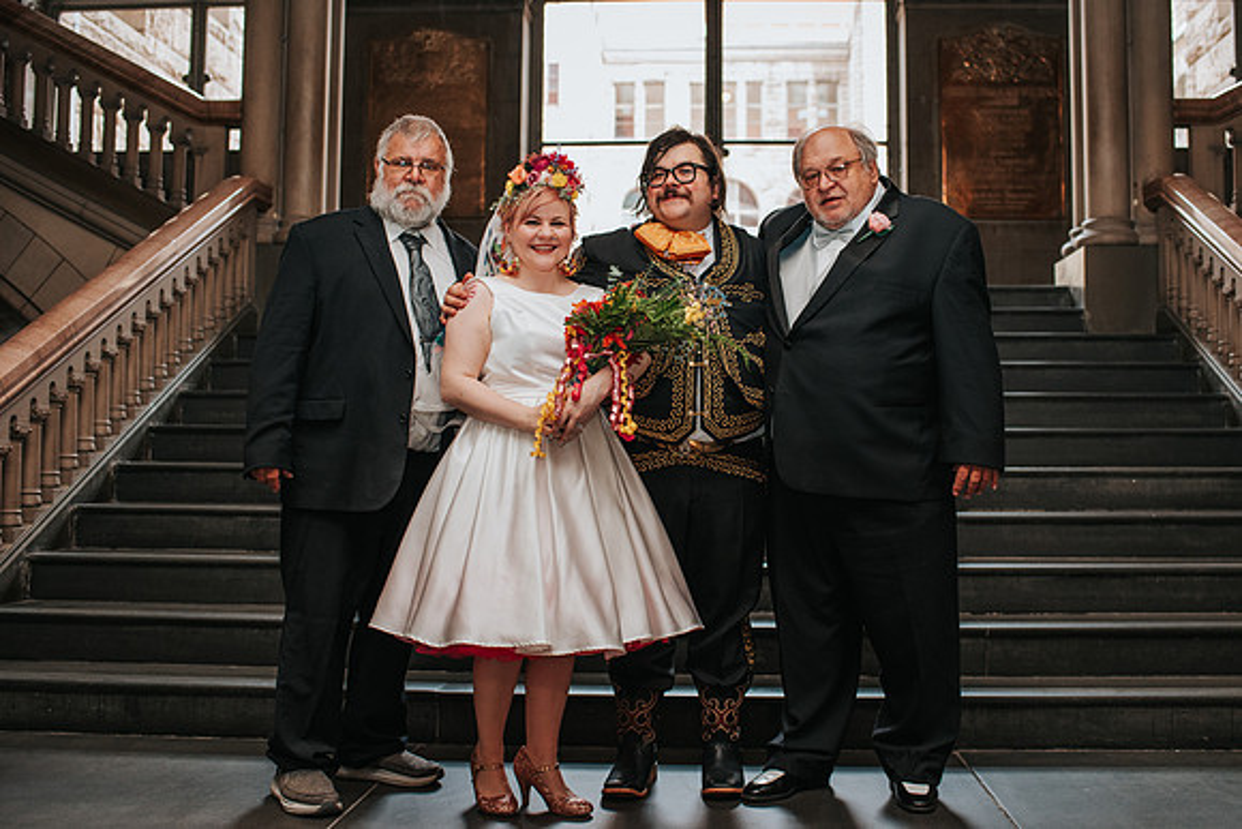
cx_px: 672
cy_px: 380
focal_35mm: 38
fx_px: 1318
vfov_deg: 34.9
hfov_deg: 50.4
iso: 1000
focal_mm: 35
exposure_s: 1/200
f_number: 3.2
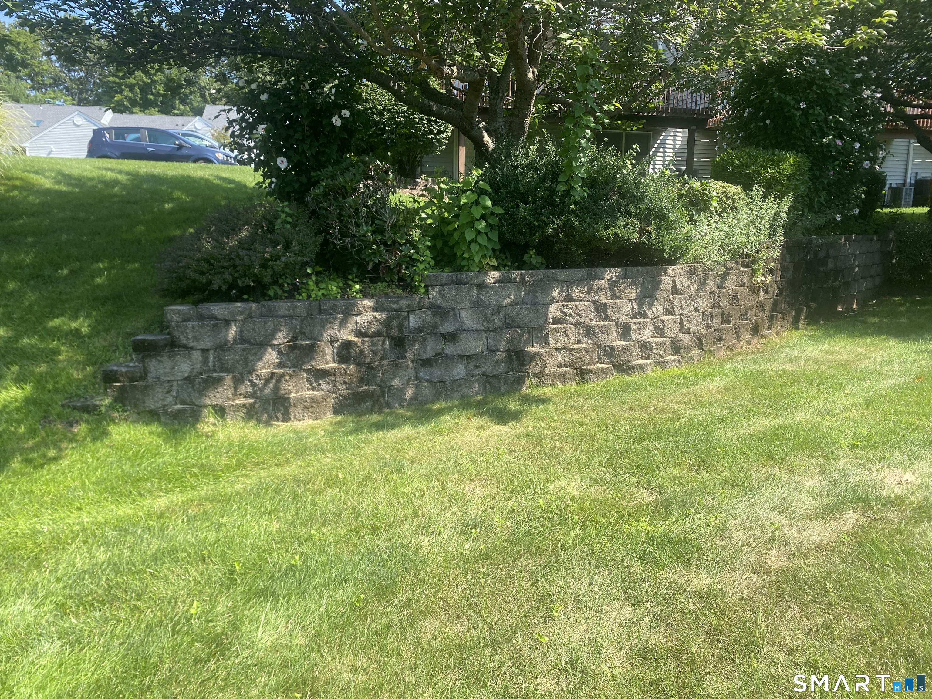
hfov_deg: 67.3
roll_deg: -1.8
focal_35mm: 26
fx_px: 700
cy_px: 350
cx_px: 466
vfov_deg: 53.1
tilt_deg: -11.8
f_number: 1.8
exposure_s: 1/698
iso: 32
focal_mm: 4.25
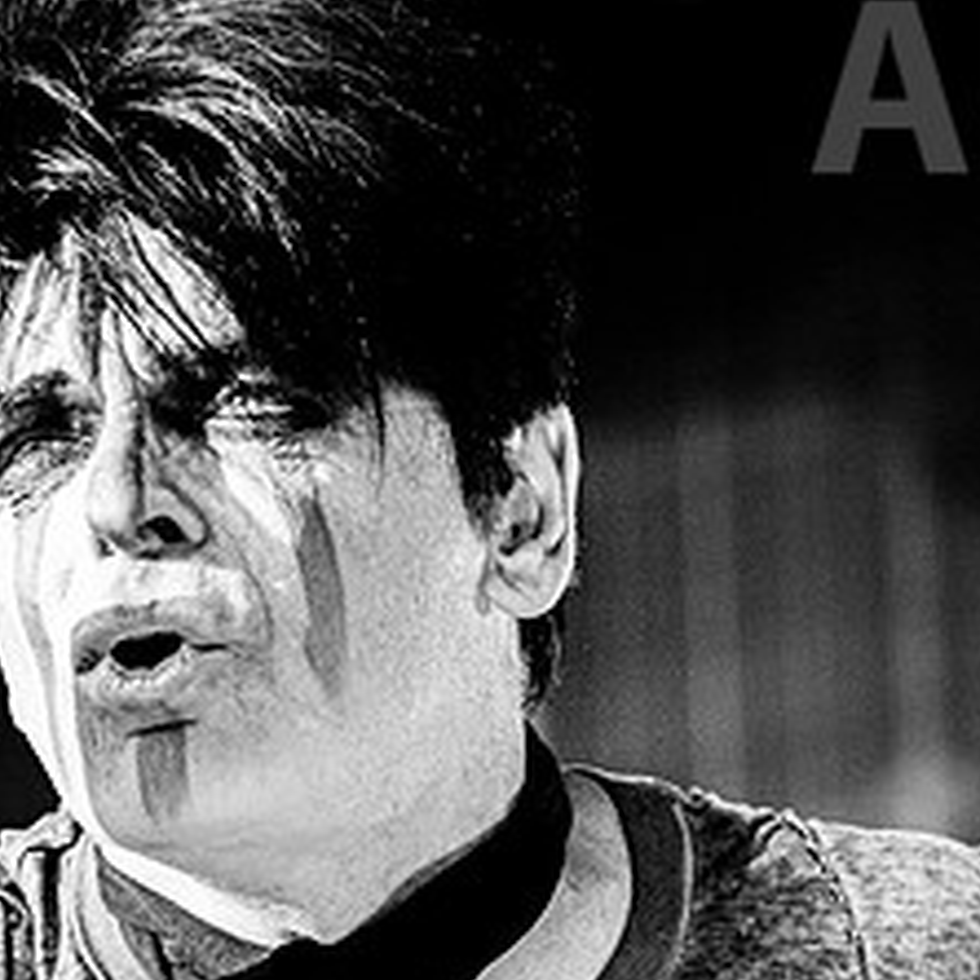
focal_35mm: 261
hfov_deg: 6.7
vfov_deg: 6.7
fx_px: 8360
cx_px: 278
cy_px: 408
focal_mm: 95
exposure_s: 1/1600
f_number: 4.5
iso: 800
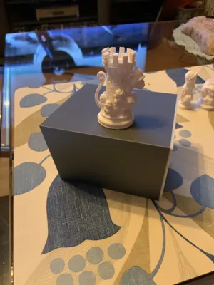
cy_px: 142
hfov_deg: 48.2
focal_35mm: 29
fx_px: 239
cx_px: 107
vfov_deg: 61.7
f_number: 1.8
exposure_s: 1/25
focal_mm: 3
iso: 320
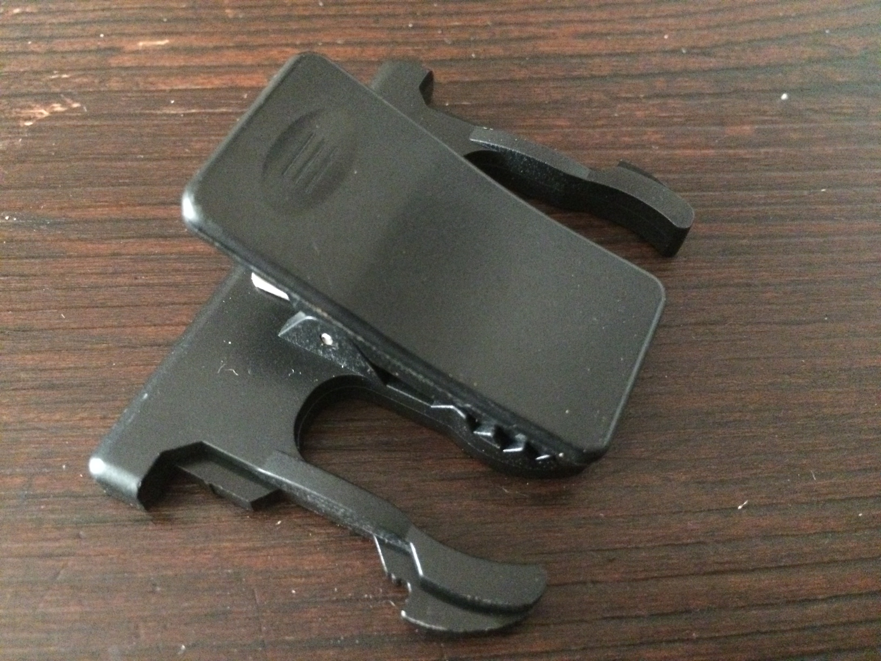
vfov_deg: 48.2
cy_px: 330
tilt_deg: -59.1
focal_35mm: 29
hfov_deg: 61.7
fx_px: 738
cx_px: 440
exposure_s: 1/17
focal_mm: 4.15
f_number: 2.2
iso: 1250
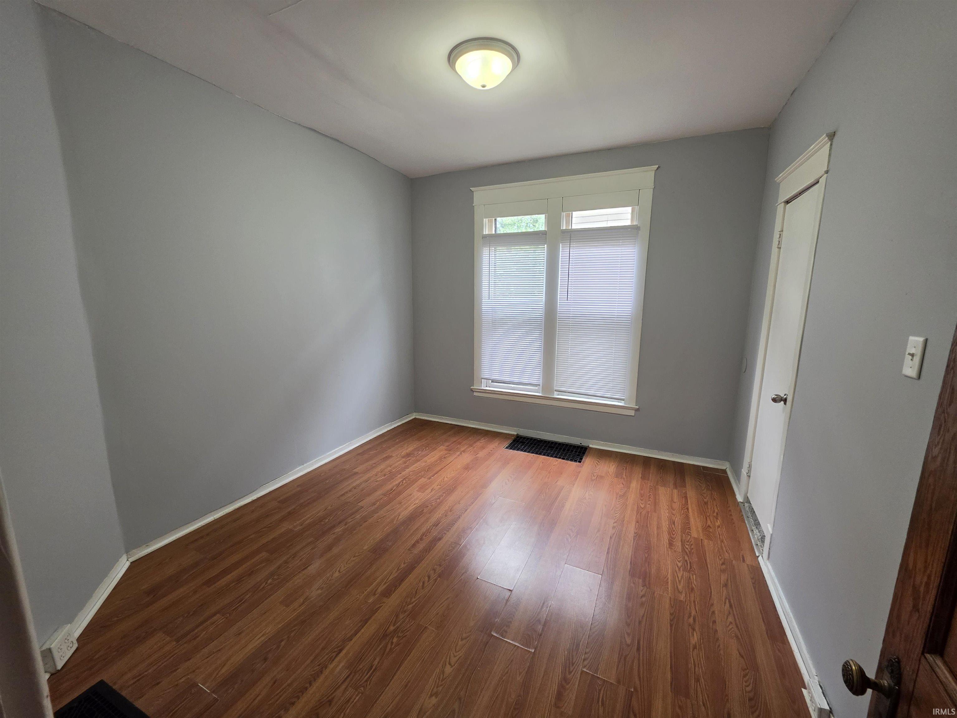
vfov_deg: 89.9
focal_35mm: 13
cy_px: 359
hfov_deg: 106.2
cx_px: 478
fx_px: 359
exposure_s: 1/120
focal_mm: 2.2
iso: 125
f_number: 1.9
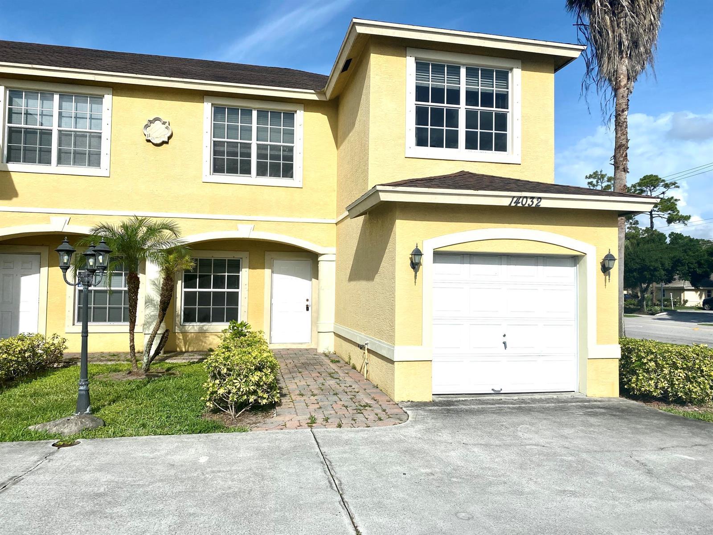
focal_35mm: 26
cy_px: 268
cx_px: 356
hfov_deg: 67.3
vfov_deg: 53.1
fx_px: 536
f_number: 1.8
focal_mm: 4.25
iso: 32
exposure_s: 1/6757
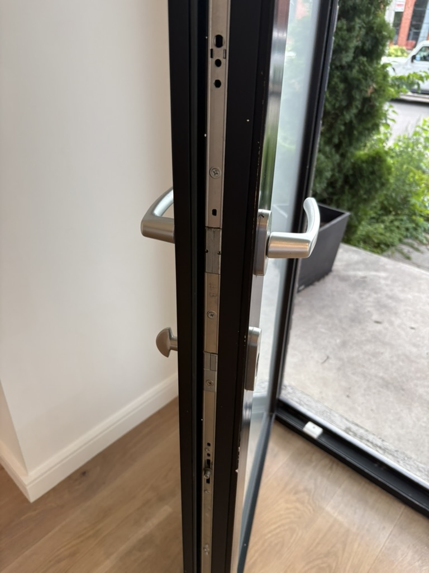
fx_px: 430
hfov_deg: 53.1
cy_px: 286
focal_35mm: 26
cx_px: 214
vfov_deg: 67.3
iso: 80
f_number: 1.6
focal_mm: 5.96
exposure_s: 1/120
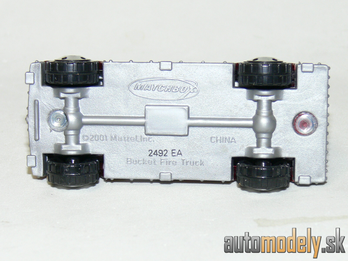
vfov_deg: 13.8
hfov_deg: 18.4
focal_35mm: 107
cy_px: 130
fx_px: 1076
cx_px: 174
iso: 100
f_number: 4
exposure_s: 1/30
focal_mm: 14.5
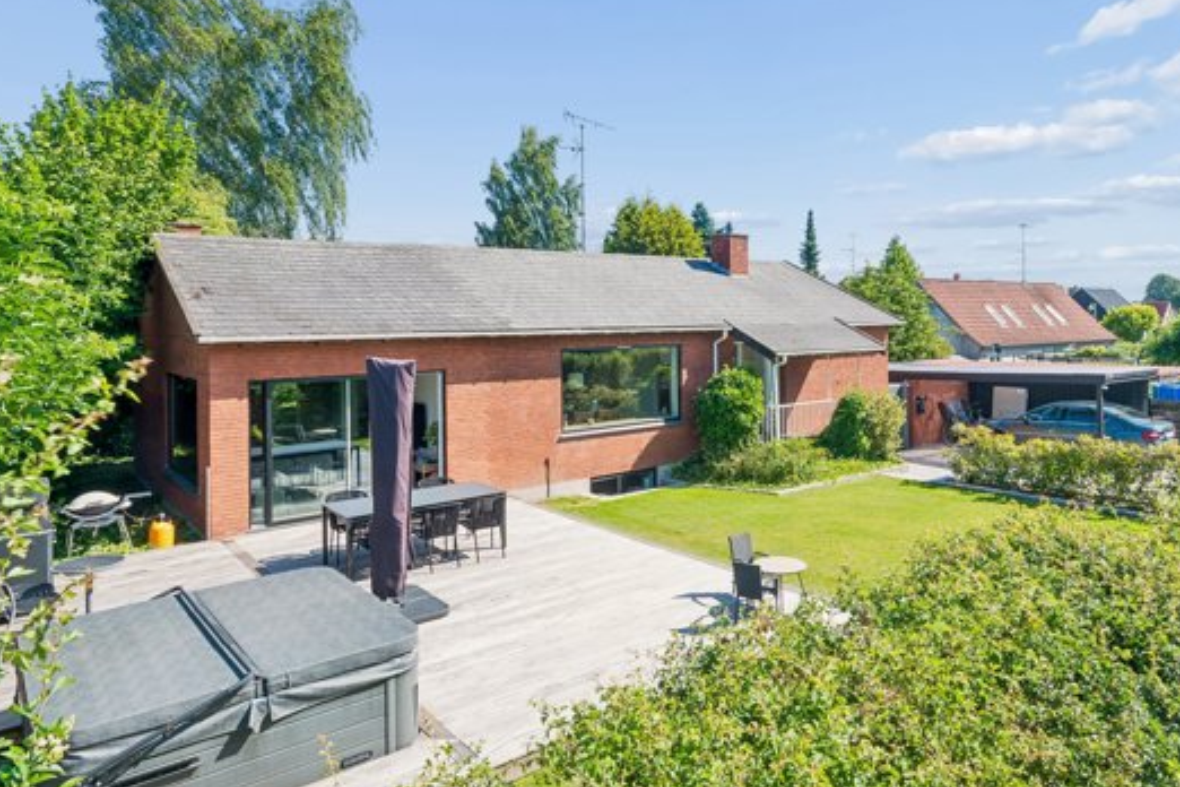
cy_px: 358
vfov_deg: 55.0
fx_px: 754
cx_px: 671
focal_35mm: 23
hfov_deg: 75.7
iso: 200
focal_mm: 15
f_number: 10
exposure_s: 1/125
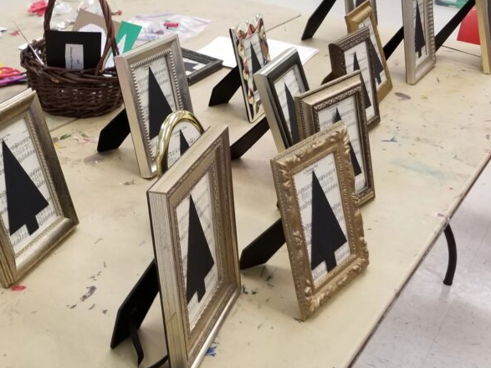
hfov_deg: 53.1
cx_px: 171
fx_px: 482
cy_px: 170
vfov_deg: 41.8
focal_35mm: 34
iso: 160
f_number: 1.7
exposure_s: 1/60
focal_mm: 4.25
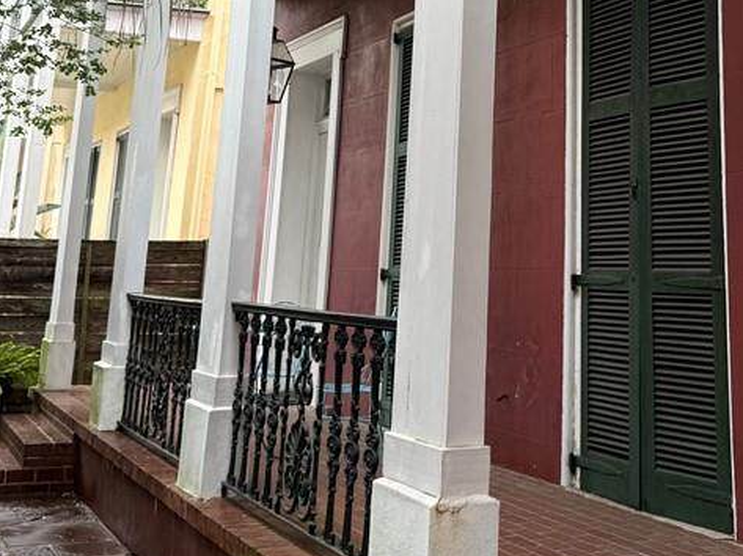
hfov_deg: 36.3
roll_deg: -1.6
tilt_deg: +12.9
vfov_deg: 26.7
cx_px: 526
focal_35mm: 52
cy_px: 20
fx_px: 1115
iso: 80
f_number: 1.78
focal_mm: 6.76
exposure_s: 1/543
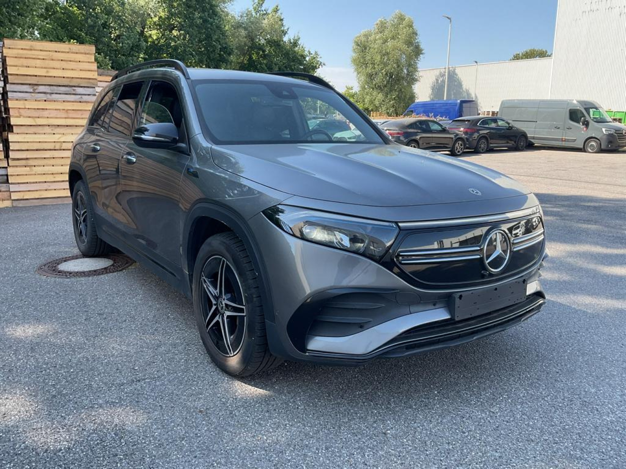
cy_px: 234
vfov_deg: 48.2
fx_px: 524
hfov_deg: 61.7
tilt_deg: -11.4
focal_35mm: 29
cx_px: 313
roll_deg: -2.2
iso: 16
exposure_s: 1/303
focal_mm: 3
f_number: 1.8
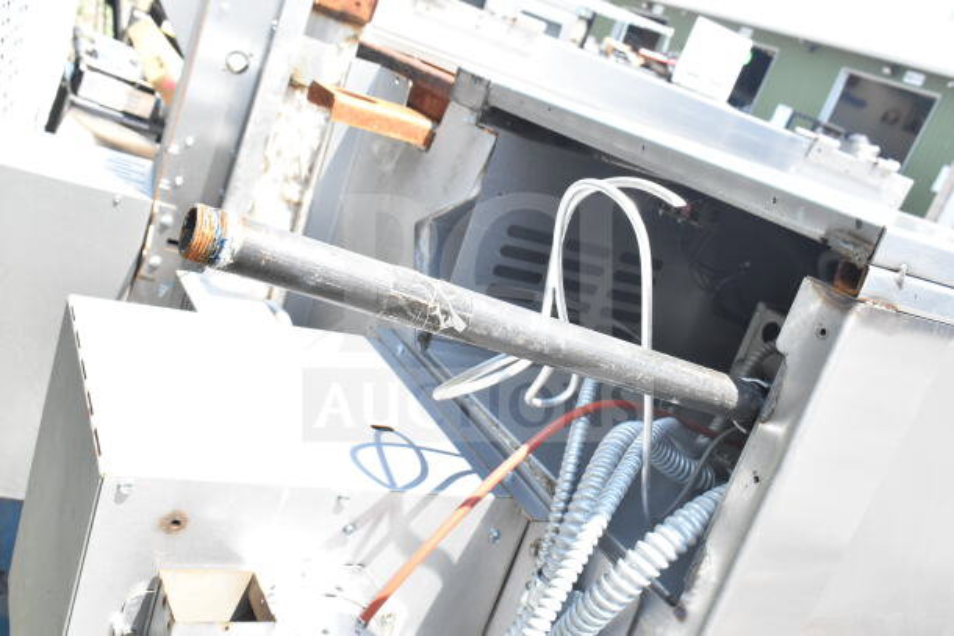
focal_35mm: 36
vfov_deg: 36.9
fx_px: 954
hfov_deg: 53.1
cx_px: 477
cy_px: 318
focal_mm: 24
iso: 1600
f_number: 10
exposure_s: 1/400
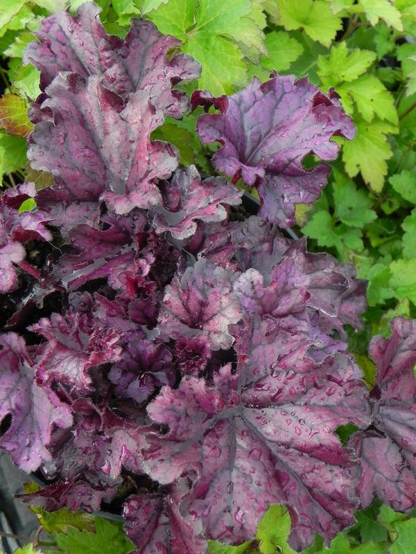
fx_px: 737
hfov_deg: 31.5
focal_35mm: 46
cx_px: 208
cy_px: 277
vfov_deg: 41.2
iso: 160
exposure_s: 1/200
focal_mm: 8.2
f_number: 3.5
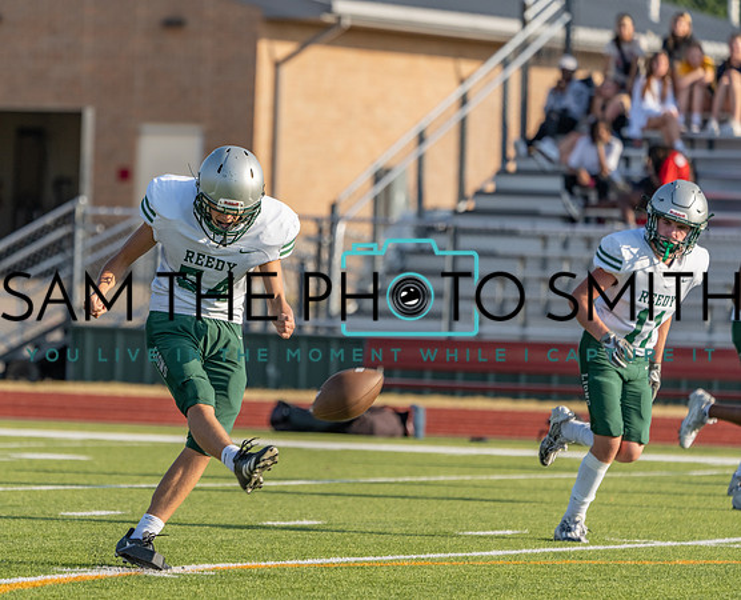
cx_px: 250
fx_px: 8096
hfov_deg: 5.2
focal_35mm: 367
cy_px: 327
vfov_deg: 4.2
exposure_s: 1/1250
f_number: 5.6
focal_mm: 297
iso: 250
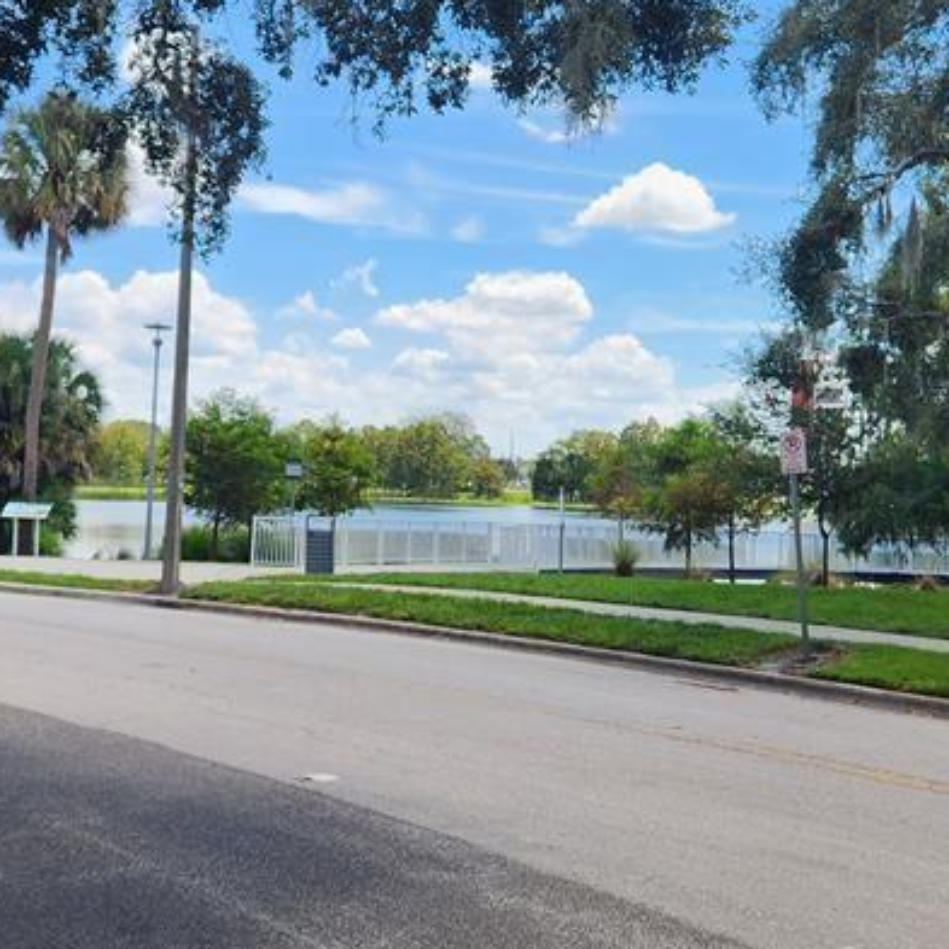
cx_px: 295
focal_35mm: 53
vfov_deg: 32.2
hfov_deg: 31.9
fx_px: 1644
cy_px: 444
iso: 20
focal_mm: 5.4
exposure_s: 1/944
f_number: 1.8
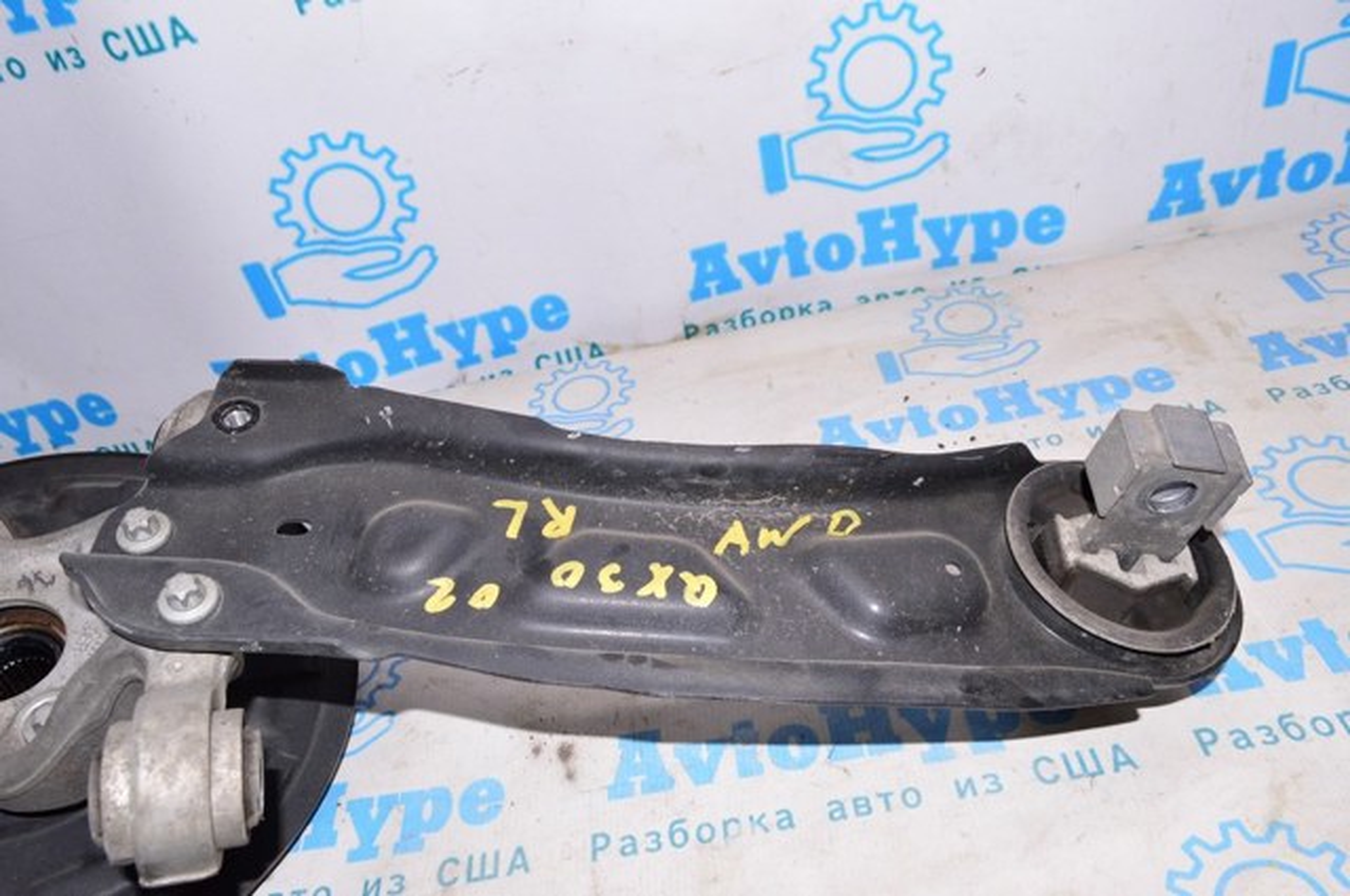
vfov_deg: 47.8
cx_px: 675
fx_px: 1011
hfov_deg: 67.4
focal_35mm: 27
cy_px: 448
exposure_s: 1/200
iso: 1600
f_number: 8
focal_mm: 18
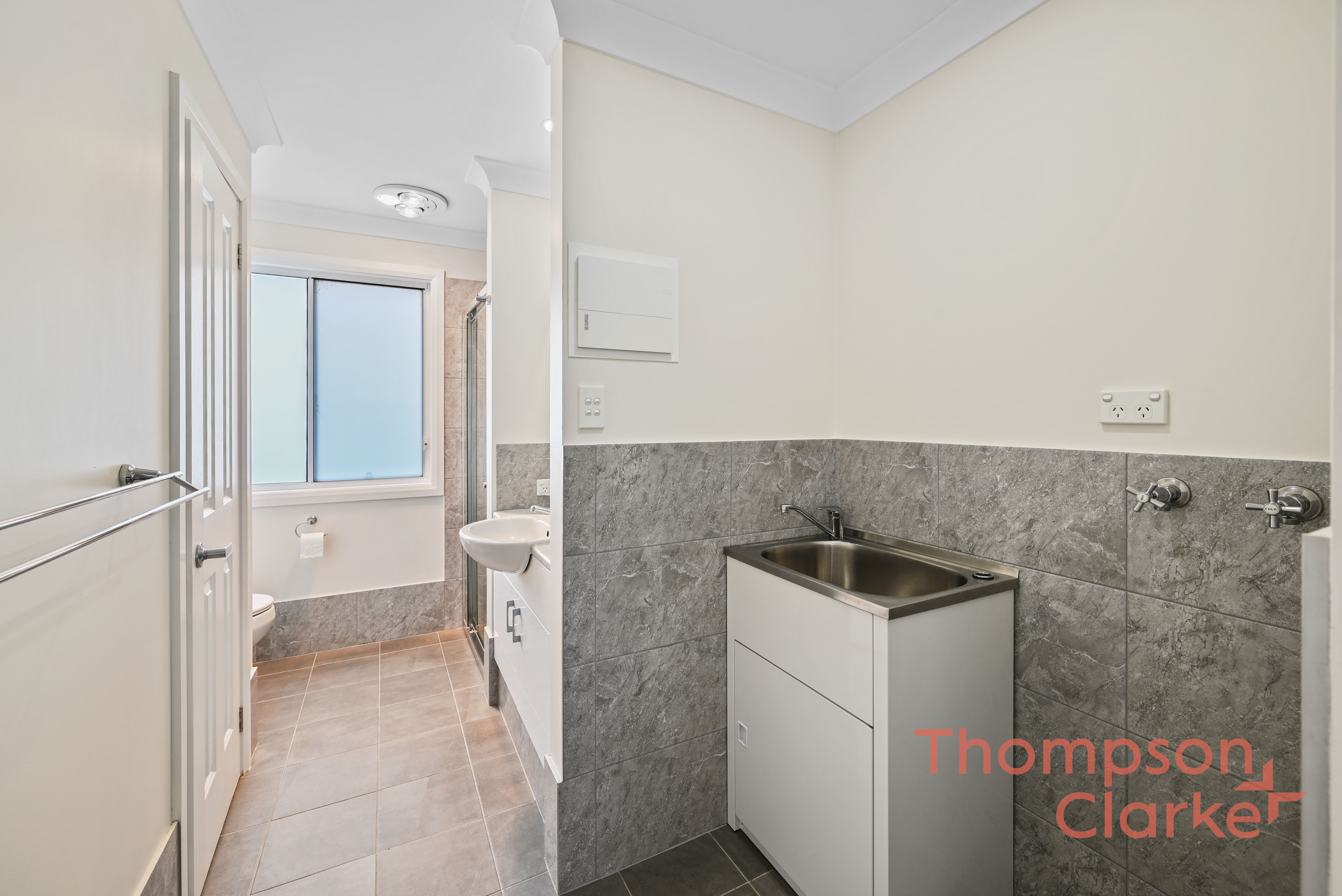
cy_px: 448
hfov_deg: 104.2
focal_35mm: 14
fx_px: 522
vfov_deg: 81.3
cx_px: 671
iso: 100
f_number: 8
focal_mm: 14
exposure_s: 1/5
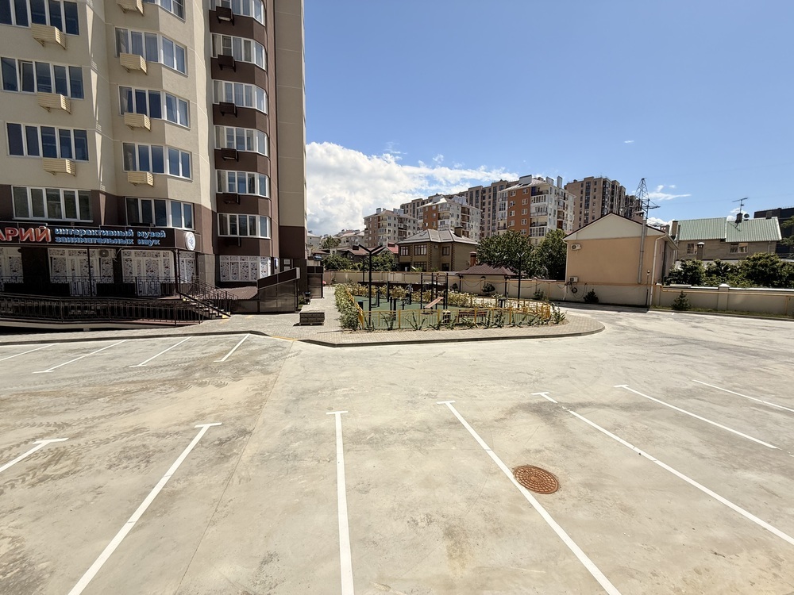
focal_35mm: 14
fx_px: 321
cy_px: 298
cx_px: 397
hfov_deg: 102.1
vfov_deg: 85.7
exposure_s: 1/4149
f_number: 2.2
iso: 50
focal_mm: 2.22
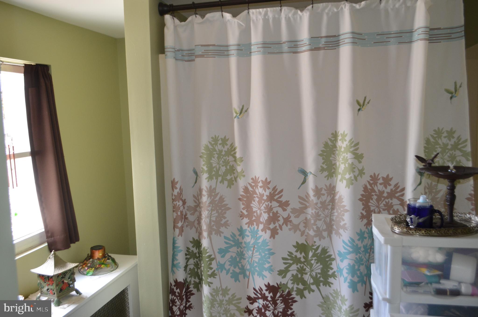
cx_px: 239
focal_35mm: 33
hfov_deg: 57.3
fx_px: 437
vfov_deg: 39.8
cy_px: 158
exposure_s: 1/60
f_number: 3.8
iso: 900
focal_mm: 22
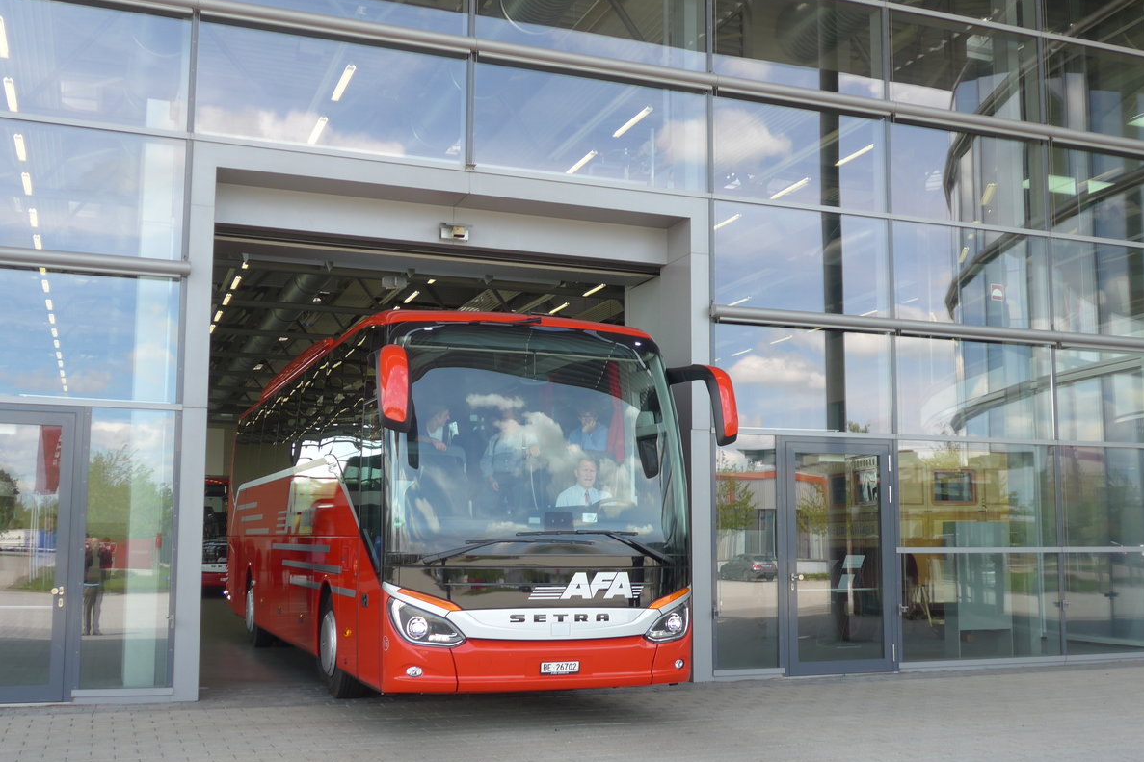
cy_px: 421
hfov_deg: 47.4
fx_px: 1303
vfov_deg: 32.6
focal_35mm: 41
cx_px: 577
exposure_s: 1/250
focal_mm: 8
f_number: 2.8
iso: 80
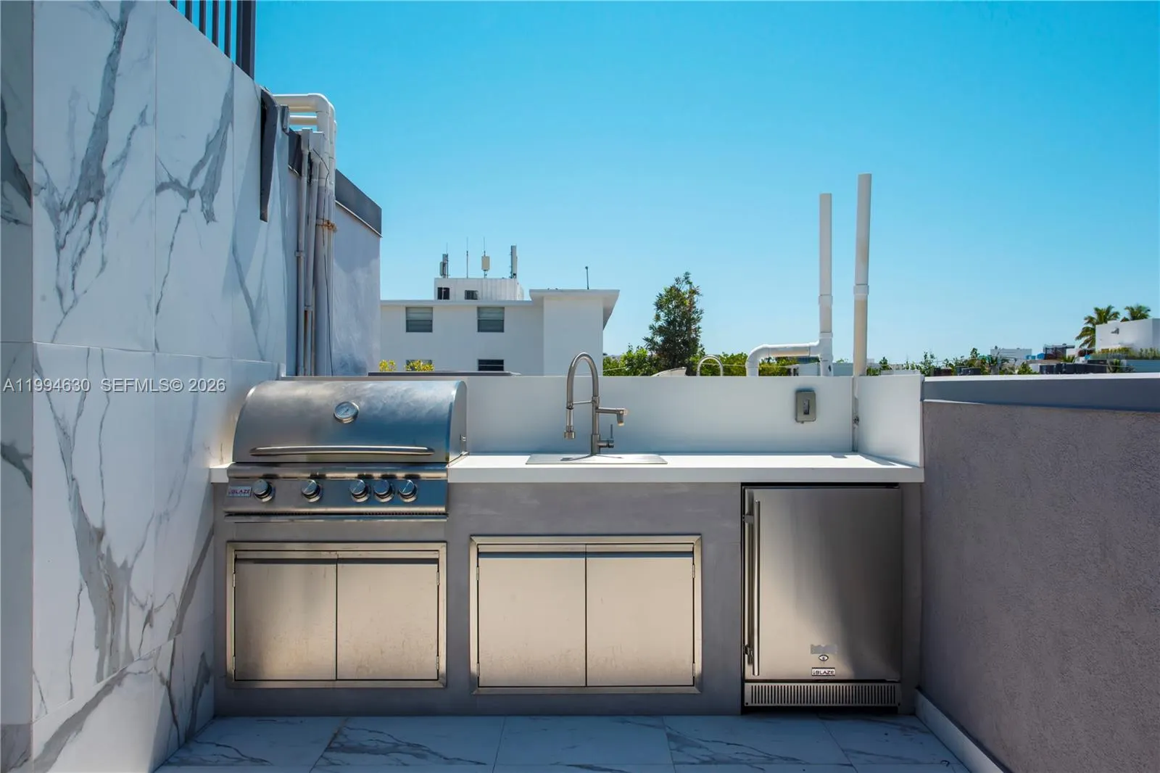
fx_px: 773
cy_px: 386
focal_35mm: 24
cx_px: 580
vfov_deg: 53.1
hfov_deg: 73.8
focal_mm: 24
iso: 100
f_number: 11
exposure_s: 1/500
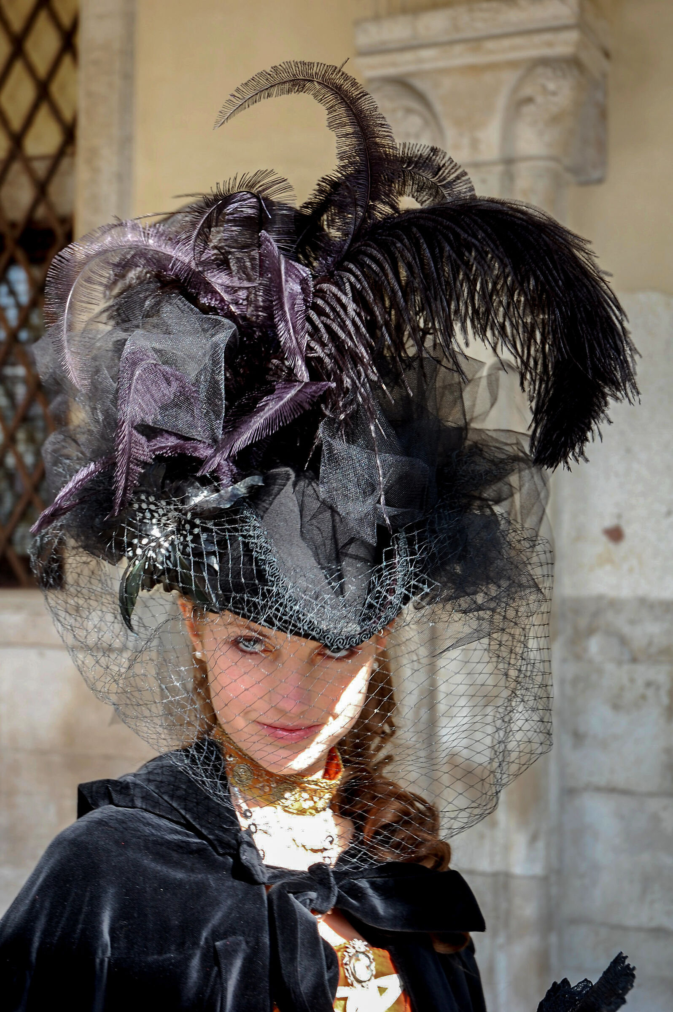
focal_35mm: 60
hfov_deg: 22.6
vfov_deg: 33.4
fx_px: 1685
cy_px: 506
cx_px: 336
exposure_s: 1/100
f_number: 5
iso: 200
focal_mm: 40
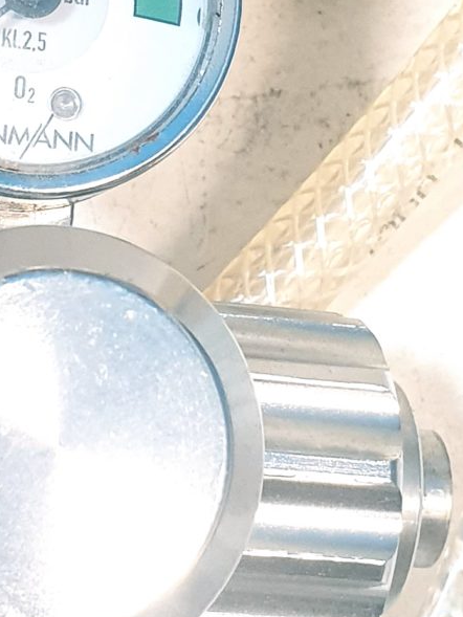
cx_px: 130
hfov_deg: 13.1
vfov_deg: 17.2
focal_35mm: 113
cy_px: 107
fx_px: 2014
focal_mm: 4.3
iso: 320
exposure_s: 1/33
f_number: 2.4
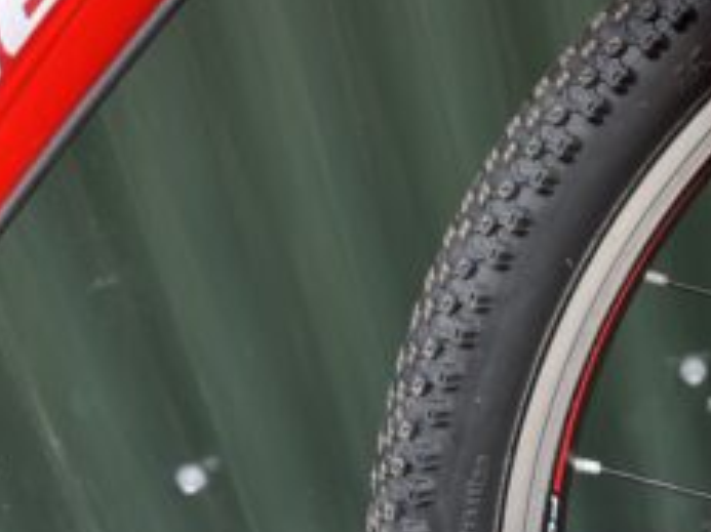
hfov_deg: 32.4
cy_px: 49
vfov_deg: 26.1
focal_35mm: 54
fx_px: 1109
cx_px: 726
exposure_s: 1/290
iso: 40
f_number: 1.6
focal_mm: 5.1
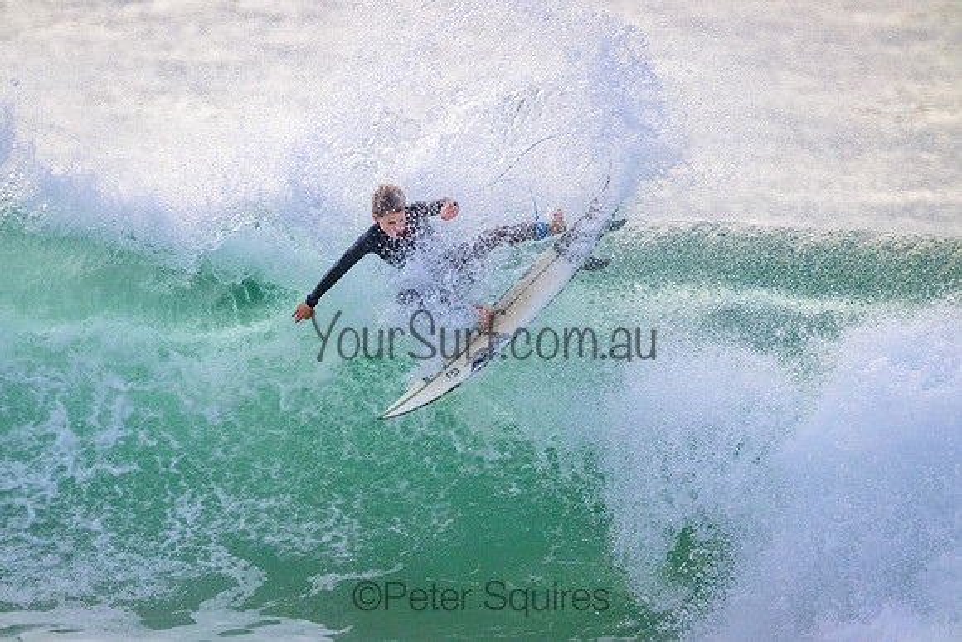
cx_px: 481
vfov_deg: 1.7
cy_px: 321
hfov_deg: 2.6
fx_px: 21382
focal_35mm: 800
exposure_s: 1/2000
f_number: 11
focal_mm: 800
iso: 5000
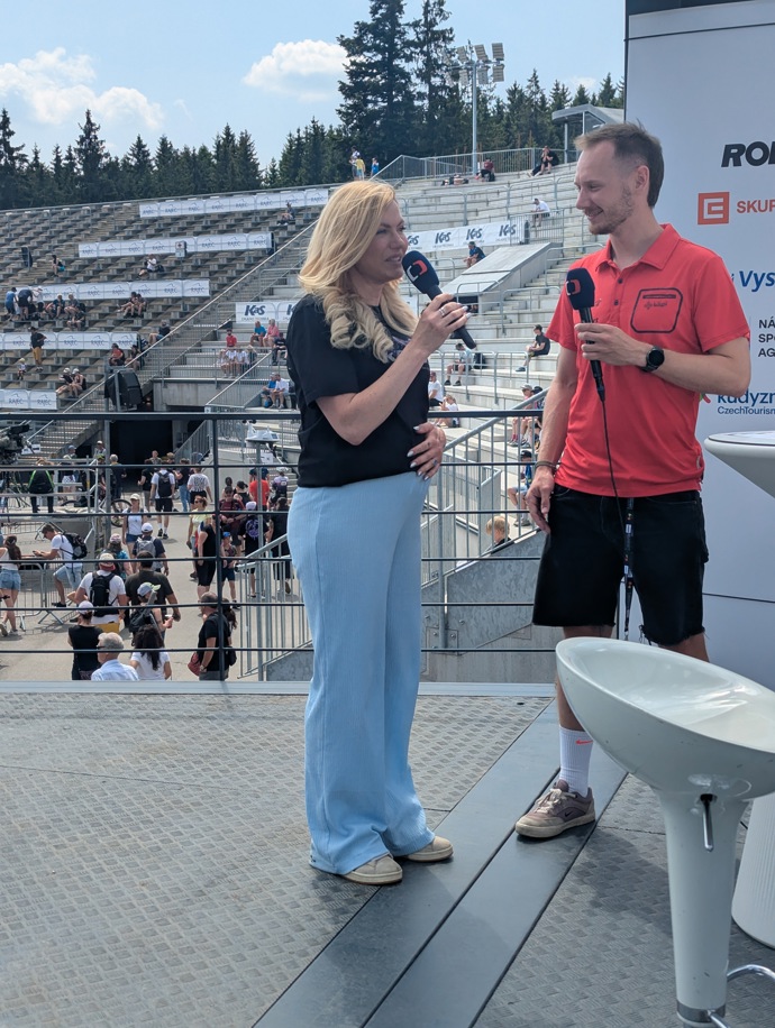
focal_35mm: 48
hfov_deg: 30.3
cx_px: 388
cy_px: 514
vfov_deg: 39.6
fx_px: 1429
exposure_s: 1/2053
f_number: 1.85
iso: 48
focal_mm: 6.81
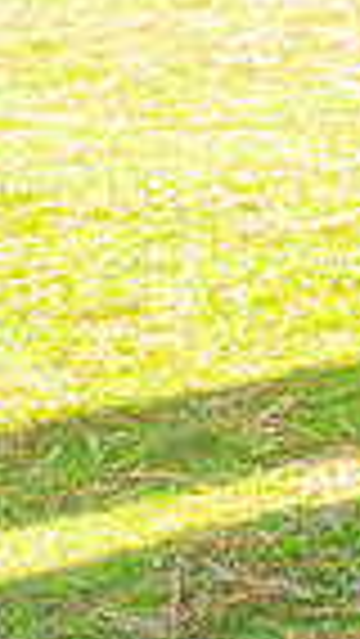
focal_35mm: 227
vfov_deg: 9.3
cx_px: 1375
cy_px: -181
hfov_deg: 4.9
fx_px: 3848
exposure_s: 1/200
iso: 200
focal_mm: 48
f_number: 5.6
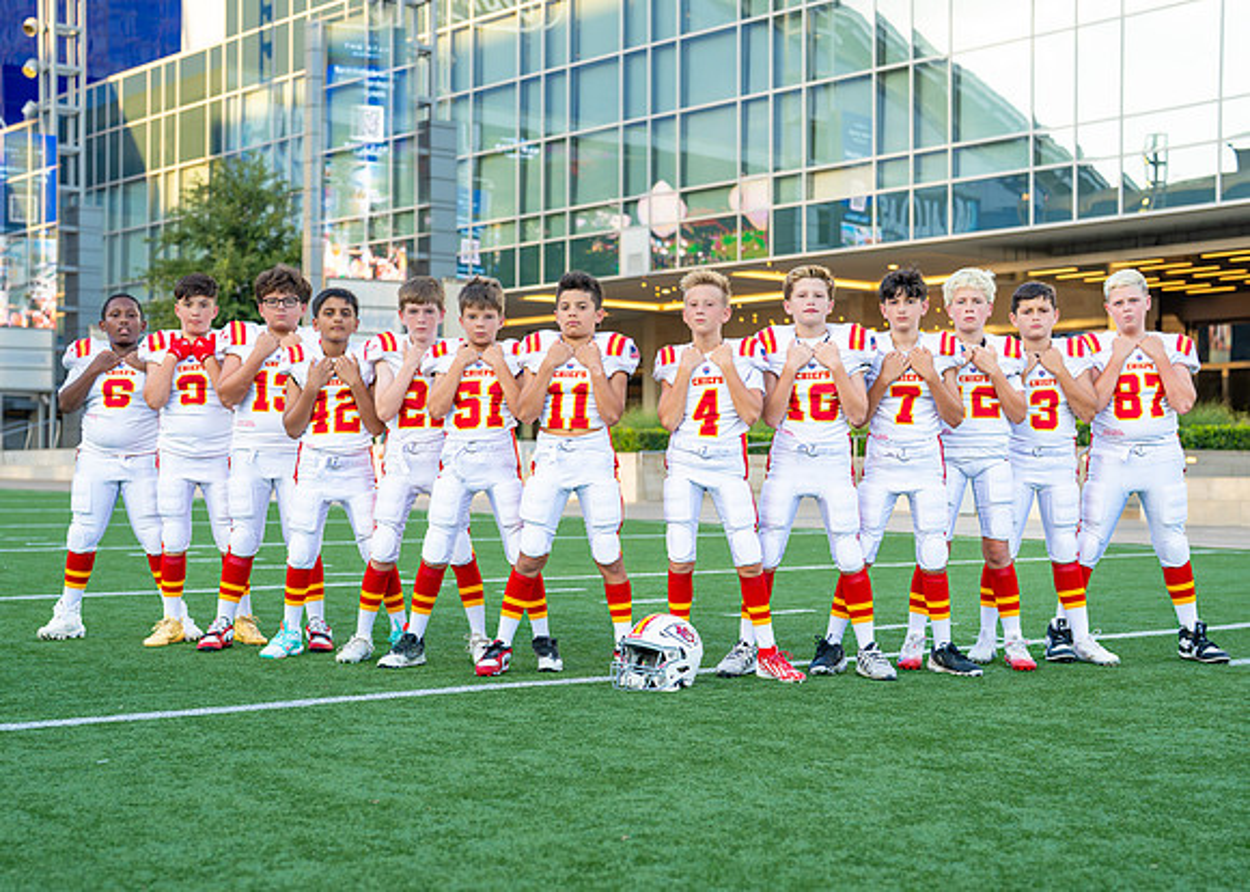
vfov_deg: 25.2
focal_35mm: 56
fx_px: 1993
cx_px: 591
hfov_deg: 34.8
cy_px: 463
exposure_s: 1/1600
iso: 1000
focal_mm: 50
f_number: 2.8
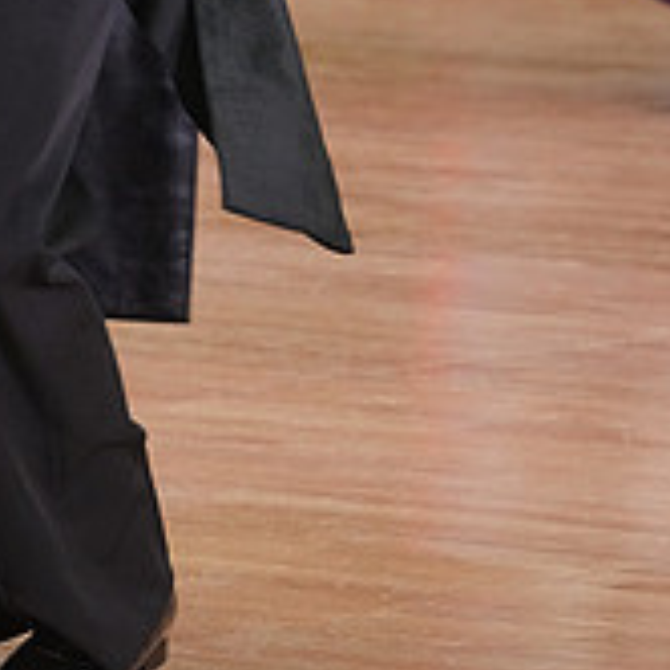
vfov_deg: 2.9
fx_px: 13007
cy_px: -246
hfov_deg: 2.9
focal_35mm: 594
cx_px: -50
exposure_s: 1/200
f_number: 6.3
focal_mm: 200
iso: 3200
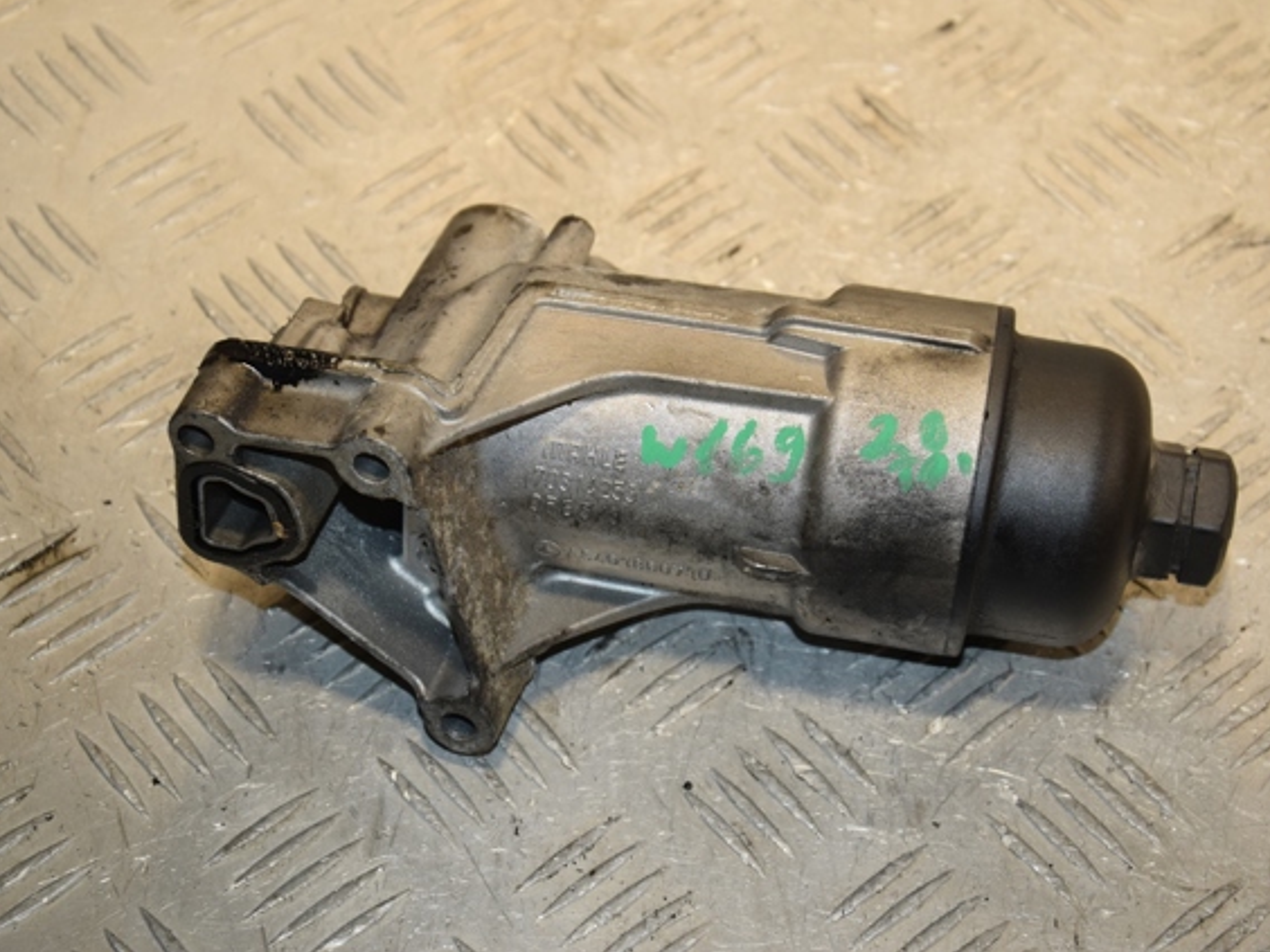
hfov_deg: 23.0
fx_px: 3119
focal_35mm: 85
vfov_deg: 17.4
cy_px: 475
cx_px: 646
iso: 800
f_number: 6.3
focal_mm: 52
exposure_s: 1/200
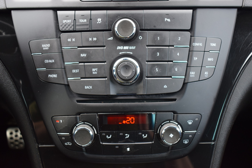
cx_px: 126
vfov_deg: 30.8
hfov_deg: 45.0
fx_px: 304
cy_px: 84
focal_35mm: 44
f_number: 4.2
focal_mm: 29
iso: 900
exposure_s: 1/60
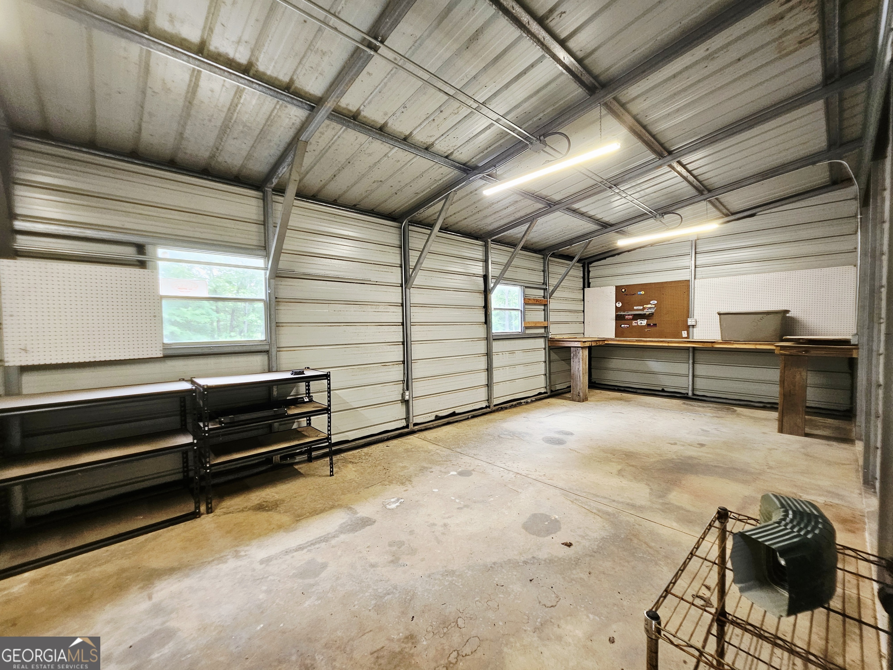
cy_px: 335
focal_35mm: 13
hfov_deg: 106.2
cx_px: 446
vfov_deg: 89.9
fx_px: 335
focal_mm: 2.2
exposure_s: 1/60.2
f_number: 2.2
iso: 160
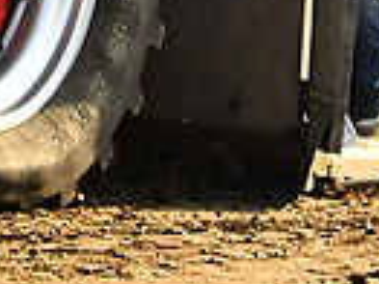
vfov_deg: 2.1
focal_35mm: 721
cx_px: -466
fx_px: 7887
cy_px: -338
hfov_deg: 2.7
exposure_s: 1/1600
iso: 500
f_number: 7.1
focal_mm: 82
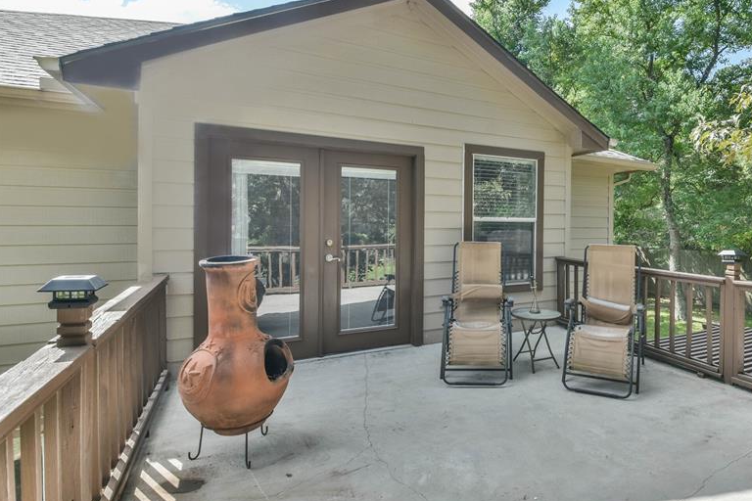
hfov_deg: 81.4
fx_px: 418
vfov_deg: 61.9
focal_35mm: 20
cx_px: 496
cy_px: 238
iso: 250
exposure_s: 1/200
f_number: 8
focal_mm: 10
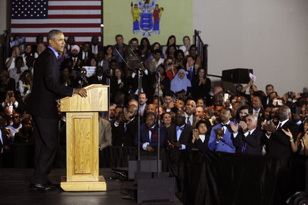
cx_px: 154
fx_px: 855
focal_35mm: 100
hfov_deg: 20.4
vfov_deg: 13.7
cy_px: 102
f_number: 4
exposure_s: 1/320
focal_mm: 100
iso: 1600
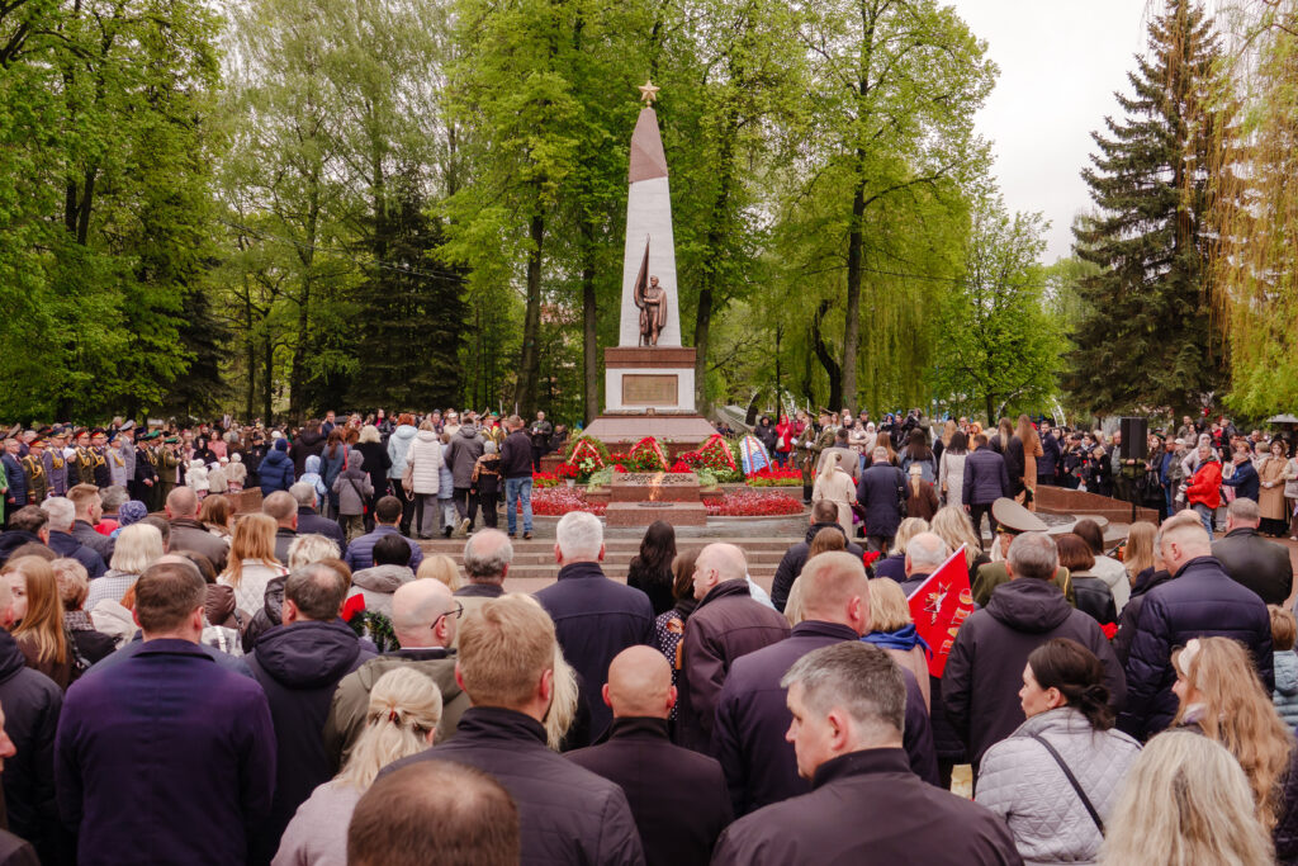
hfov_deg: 55.8
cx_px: 649
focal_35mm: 34
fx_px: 1226
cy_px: 433
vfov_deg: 38.9
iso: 100
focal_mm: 12.63
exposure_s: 1/250
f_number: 2.8
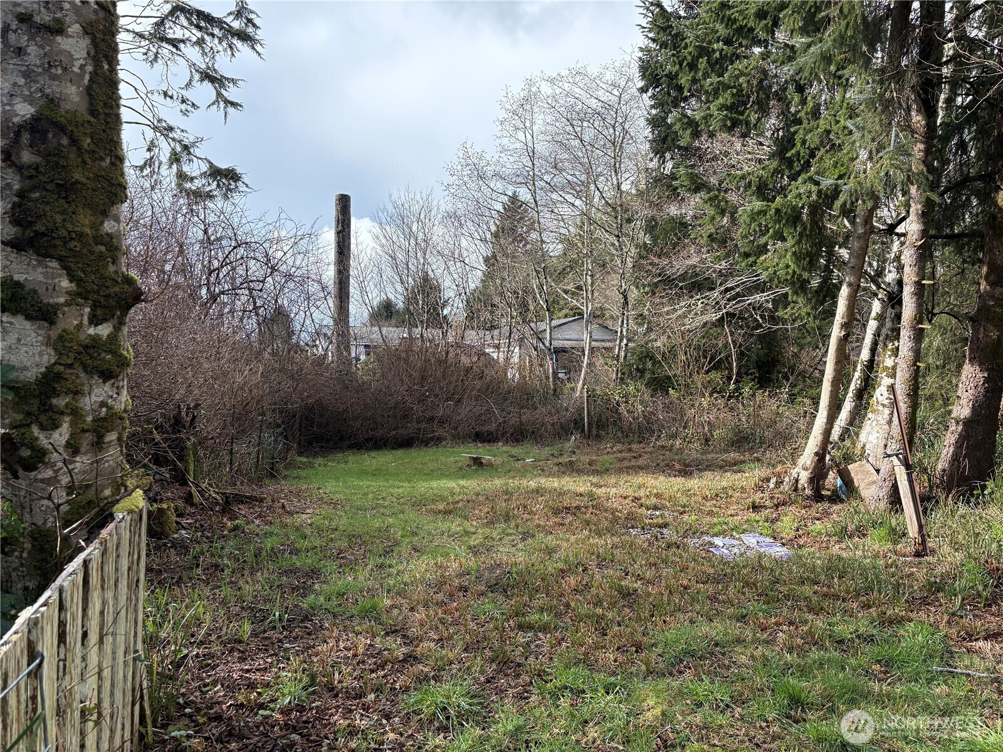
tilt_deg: -0.4
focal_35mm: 26
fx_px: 753
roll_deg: -0.1
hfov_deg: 67.3
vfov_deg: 53.1
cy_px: 376
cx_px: 502
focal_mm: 5.96
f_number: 1.6
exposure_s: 1/1799
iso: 64
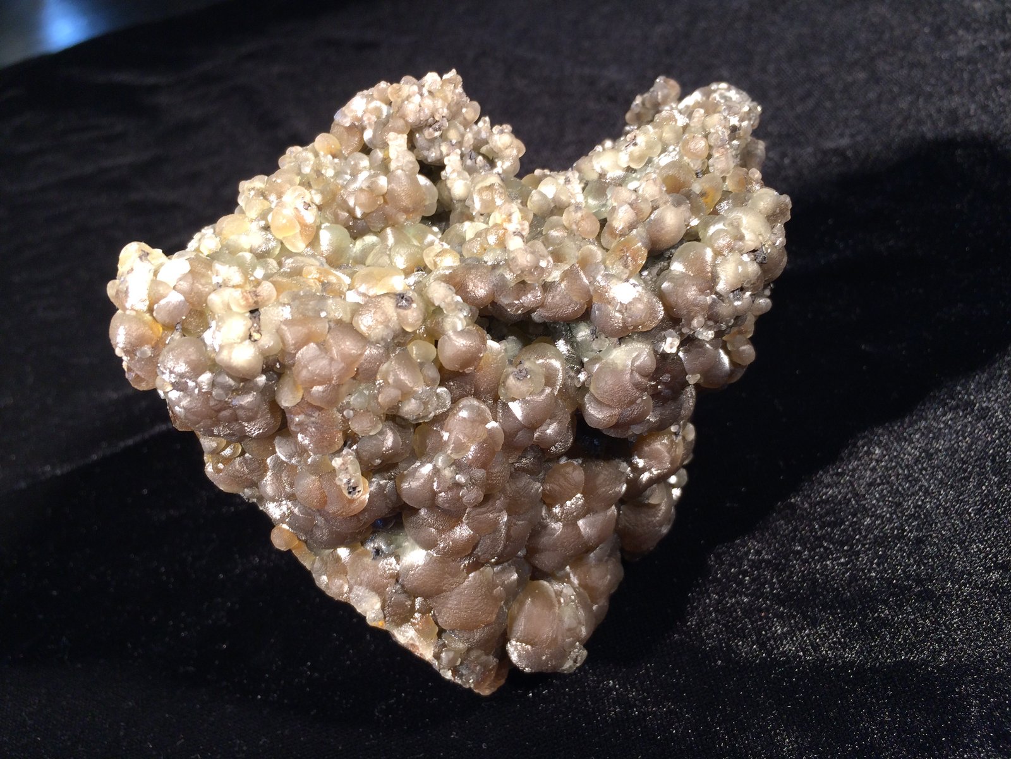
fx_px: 847
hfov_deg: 61.7
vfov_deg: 48.2
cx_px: 506
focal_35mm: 29
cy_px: 380
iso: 40
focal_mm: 4.15
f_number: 2.2
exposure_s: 1/30
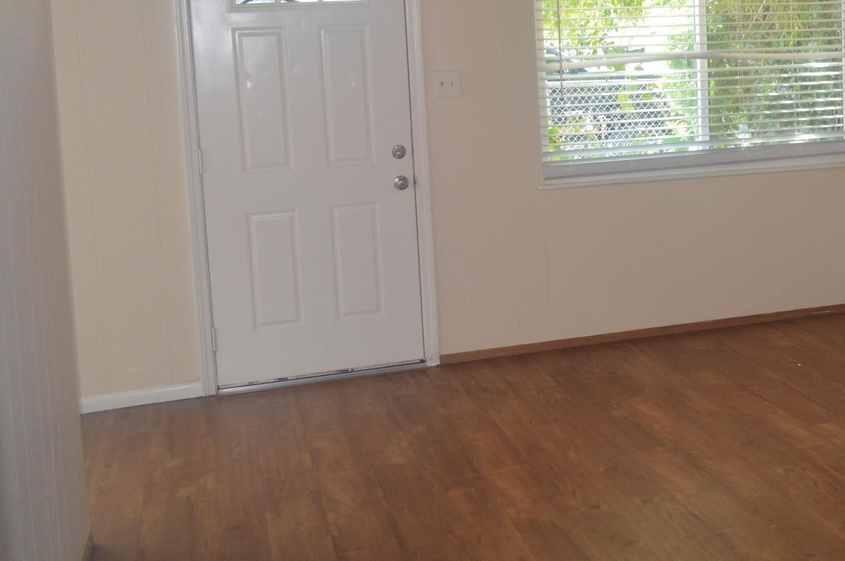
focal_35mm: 49
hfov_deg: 38.6
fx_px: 1149
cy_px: 132
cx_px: 695
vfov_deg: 27.1
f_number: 3.5
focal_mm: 18
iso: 400
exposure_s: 1/60
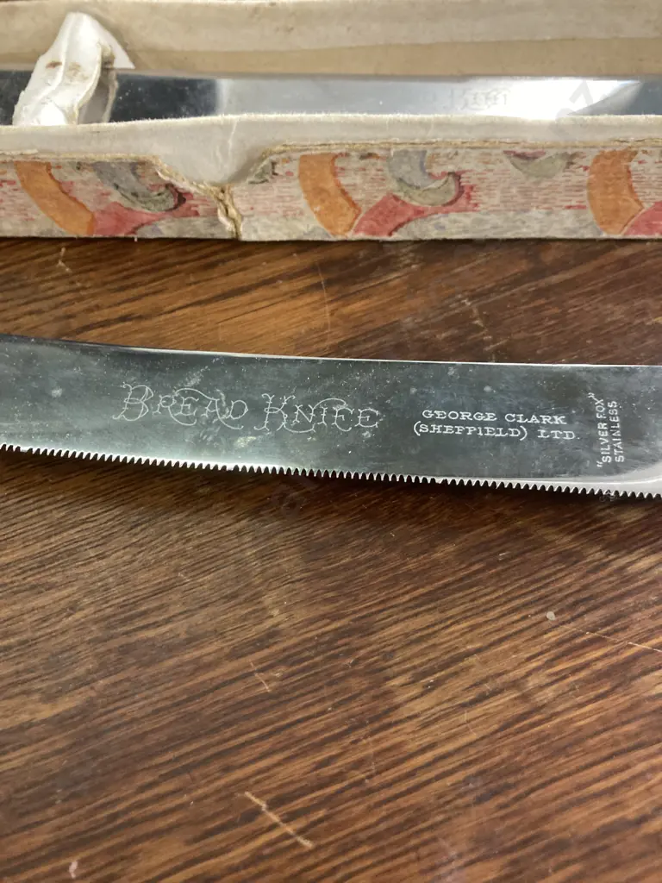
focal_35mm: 28
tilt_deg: -57.8
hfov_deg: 49.7
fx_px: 714
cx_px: 331
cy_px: 442
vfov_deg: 63.4
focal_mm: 3.99
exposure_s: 1/25
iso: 320
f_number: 1.8
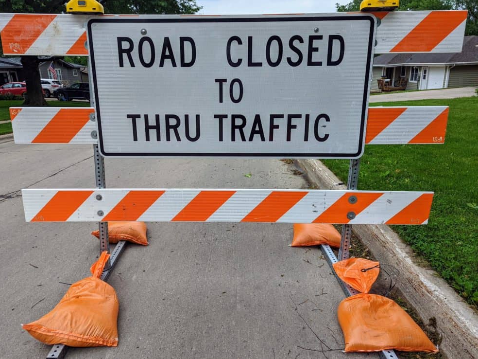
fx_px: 345
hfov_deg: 69.4
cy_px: 179
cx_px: 230
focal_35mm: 25
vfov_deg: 54.9
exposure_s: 1/755
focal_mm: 6.81
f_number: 1.85
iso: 45
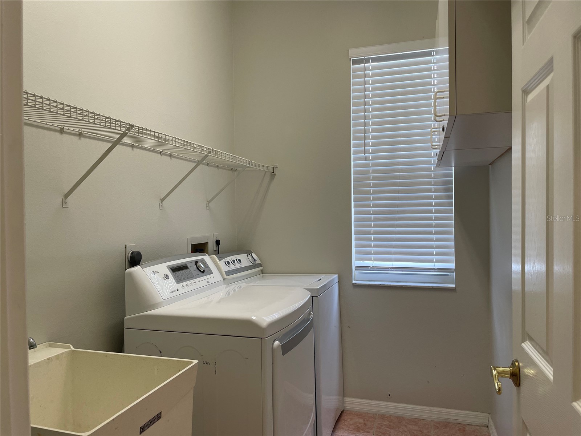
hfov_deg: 67.3
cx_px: 290
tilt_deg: -1.5
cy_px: 218
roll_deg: +1.2
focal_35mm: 26
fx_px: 436
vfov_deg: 53.1
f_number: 1.6
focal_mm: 4.2
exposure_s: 1/120
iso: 100
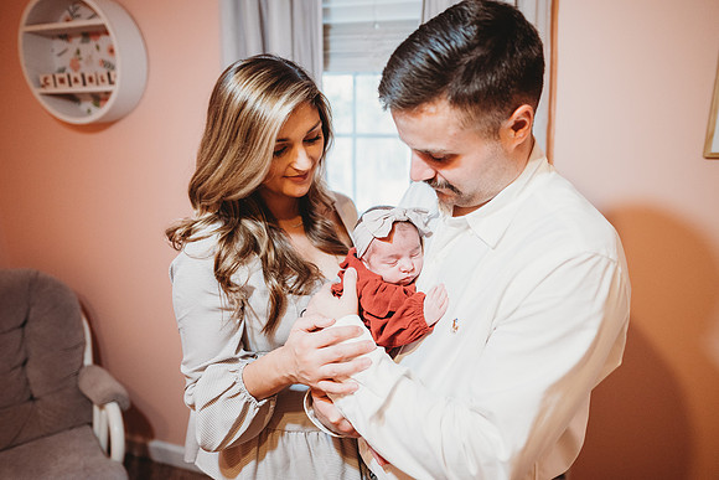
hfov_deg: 73.7
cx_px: 360
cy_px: 240
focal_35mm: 24
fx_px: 479
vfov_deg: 53.2
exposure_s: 1/160
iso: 1600
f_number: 1.8
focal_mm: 24
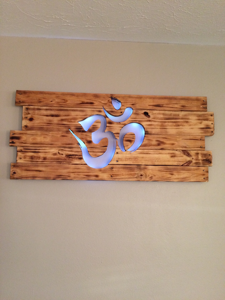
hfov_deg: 48.2
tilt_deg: +5.9
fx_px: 251
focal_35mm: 29
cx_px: 112
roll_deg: +1.0
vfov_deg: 61.7
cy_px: 150
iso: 250
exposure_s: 1/30
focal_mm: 4.15
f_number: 2.2
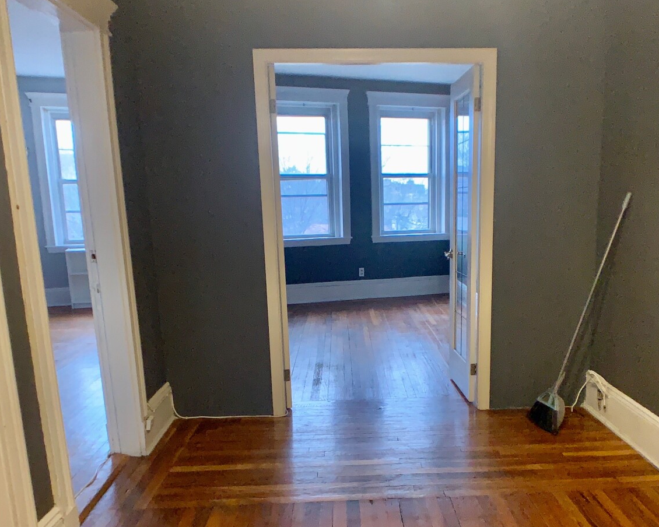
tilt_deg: -11.7
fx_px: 897
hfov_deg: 40.2
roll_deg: +0.3
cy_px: 333
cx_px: 381
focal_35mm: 46
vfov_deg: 32.6
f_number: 1.8
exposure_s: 1/40
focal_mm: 4.25
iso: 400
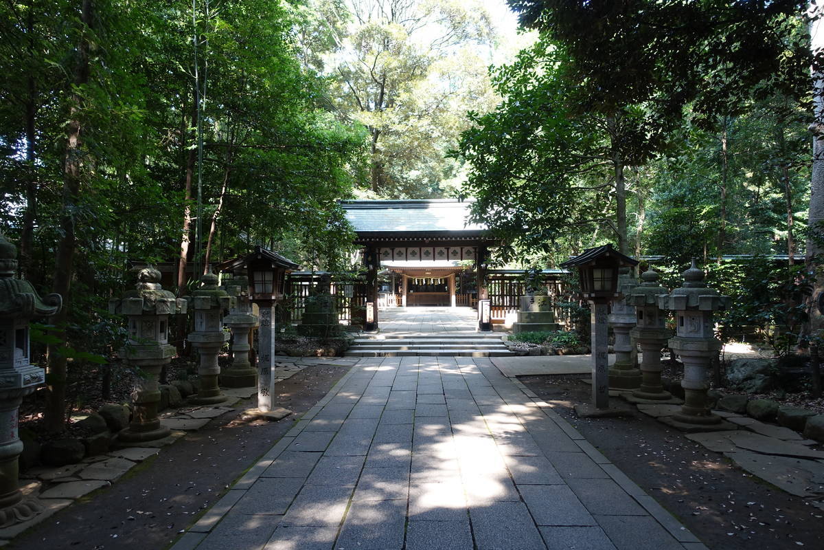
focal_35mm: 24
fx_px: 549
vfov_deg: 53.1
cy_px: 275
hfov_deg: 73.7
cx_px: 412
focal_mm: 8.8
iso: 125
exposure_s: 1/60
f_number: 2.8
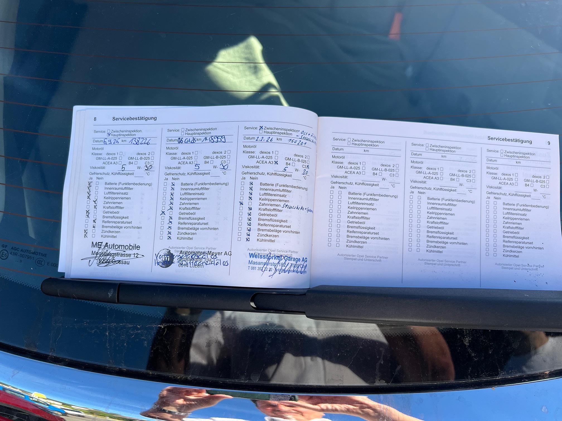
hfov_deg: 67.3
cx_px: 281
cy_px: 210
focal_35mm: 26
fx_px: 422
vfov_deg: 53.1
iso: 50
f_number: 1.5
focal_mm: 5.7
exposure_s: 1/1395
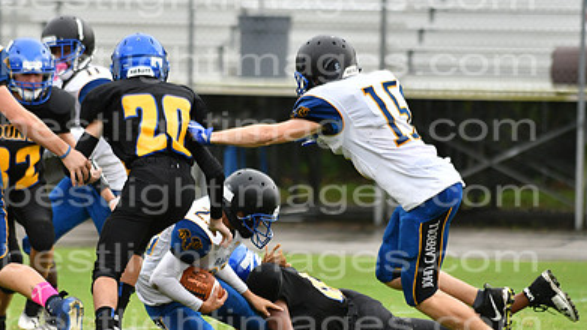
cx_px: 201
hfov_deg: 6.6
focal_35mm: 326
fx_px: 5075
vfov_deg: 3.7
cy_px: 229
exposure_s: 1/3200
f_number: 3.5
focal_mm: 140
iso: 800
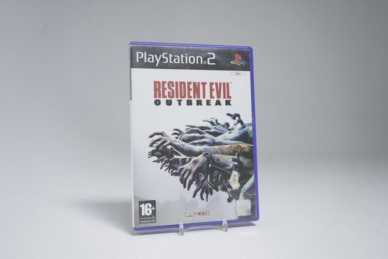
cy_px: 130
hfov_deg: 55.8
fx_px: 366
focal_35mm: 34
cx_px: 194
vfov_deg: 38.9
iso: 640
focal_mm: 34
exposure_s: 1/25
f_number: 5.6
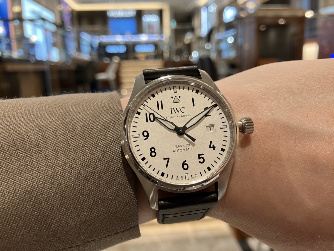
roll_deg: +2.4
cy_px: 126
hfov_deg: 63.4
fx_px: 270
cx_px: 167
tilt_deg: -10.5
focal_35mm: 28
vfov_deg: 49.7
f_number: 1.8
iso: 50
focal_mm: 3.99
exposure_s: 1/50
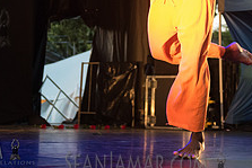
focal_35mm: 104
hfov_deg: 19.6
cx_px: 149
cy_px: -28
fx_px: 728
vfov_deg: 12.9
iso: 4000
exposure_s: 1/400
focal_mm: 40
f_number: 2.8
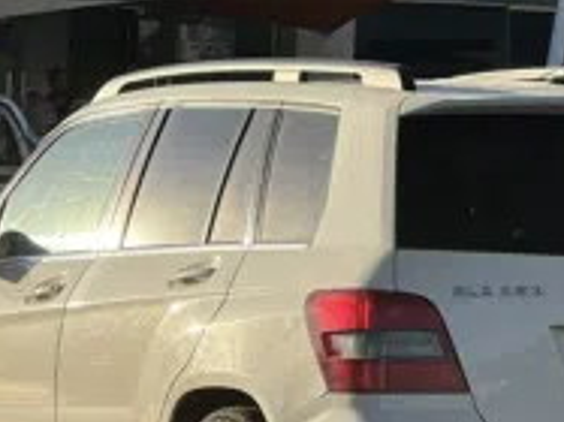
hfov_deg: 7.5
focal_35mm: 264
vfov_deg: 5.6
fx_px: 4299
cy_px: 232
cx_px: 428
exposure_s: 1/415
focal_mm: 9
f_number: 2.8
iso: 32
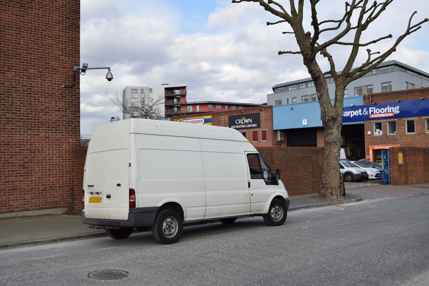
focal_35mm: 39
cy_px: 143
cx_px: 214
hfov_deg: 49.6
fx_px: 465
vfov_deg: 34.2
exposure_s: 1/400
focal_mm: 26
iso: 100
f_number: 5.6
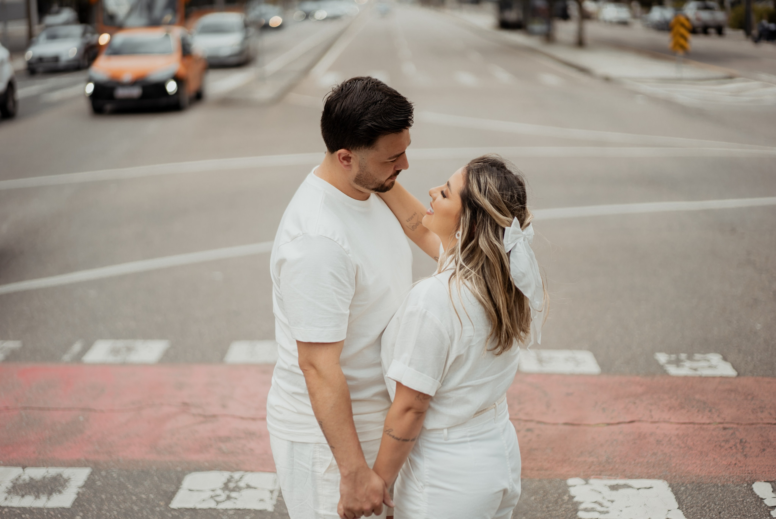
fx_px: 1186
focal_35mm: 55
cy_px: 260
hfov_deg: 36.2
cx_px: 388
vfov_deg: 24.7
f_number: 1.8
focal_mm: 55
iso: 100
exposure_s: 1/1600
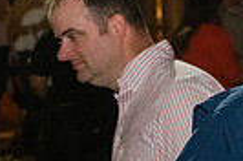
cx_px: 422
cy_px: 181
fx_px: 1118
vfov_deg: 8.2
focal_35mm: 166
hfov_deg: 11.6
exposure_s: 1/200
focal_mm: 38
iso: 8000
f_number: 2.8
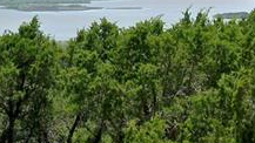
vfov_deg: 8.1
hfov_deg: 14.5
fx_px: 1001
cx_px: 102
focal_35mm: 148
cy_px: -30
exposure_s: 1/800
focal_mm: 9.36
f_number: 4.5
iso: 80
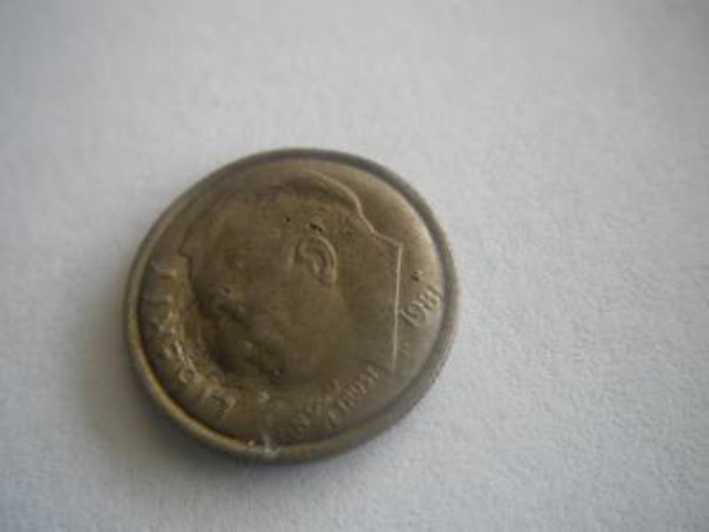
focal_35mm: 35
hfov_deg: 52.6
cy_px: 266
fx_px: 717
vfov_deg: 40.7
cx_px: 354
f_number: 3.1
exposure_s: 1/55
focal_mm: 6.3
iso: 101
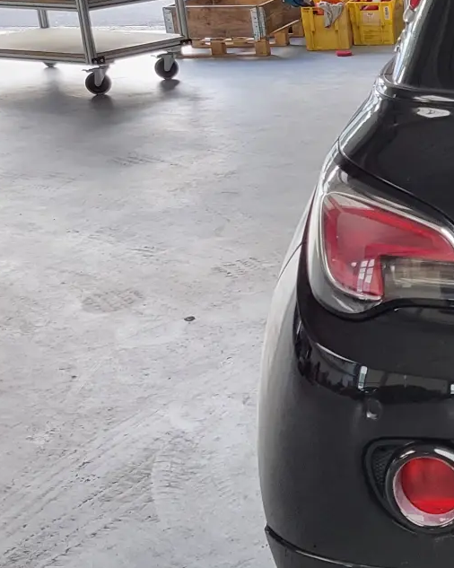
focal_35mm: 77
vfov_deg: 24.7
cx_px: 765
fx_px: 1294
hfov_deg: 17.1
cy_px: 220
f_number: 1.8
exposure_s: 1/100
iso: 250
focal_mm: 5.4
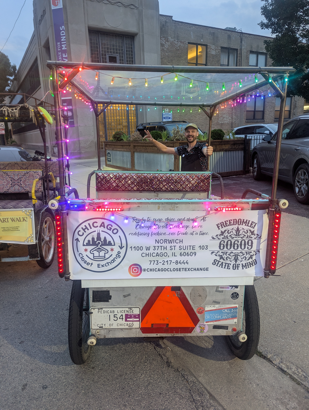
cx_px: 154
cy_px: 205
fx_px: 285
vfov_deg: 71.5
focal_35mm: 24
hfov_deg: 56.9
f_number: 1.85
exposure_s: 1/30.8
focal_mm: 6.81
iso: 77
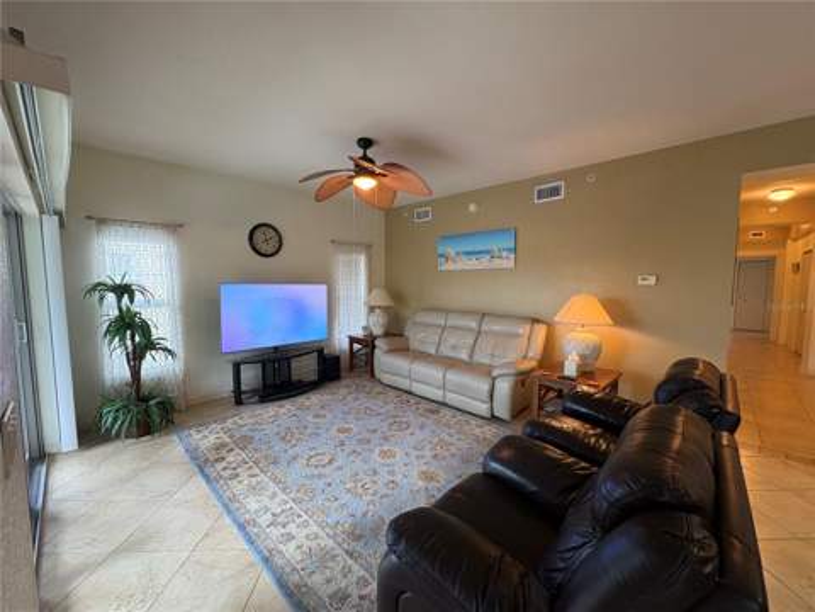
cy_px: 306
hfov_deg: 102.1
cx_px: 408
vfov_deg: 85.7
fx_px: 330
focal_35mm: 14
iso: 200
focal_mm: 2.22
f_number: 2.2
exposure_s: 1/60
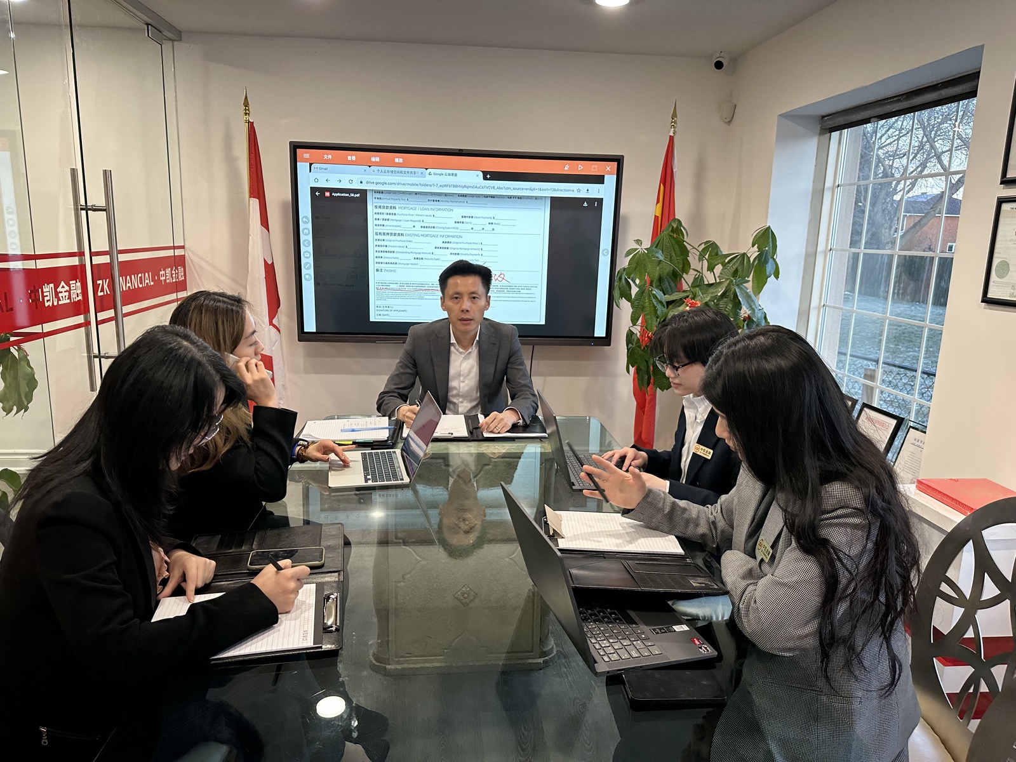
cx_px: 508
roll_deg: -1.7
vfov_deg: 56.8
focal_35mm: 24
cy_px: 381
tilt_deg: -13.4
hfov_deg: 71.6
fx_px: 704
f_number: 1.78
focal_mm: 6.86
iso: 200
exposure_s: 1/120
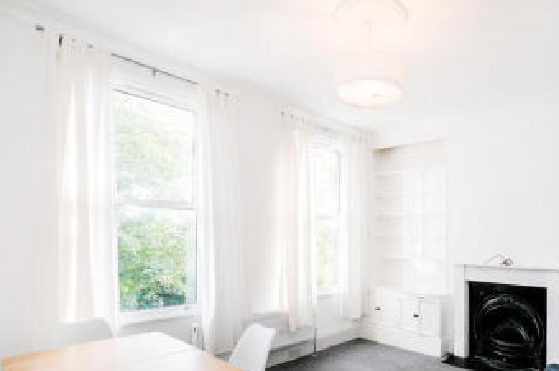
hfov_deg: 79.5
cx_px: 355
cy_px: 247
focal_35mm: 21
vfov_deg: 58.1
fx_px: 326
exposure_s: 1/30
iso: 640
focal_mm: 10
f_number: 8
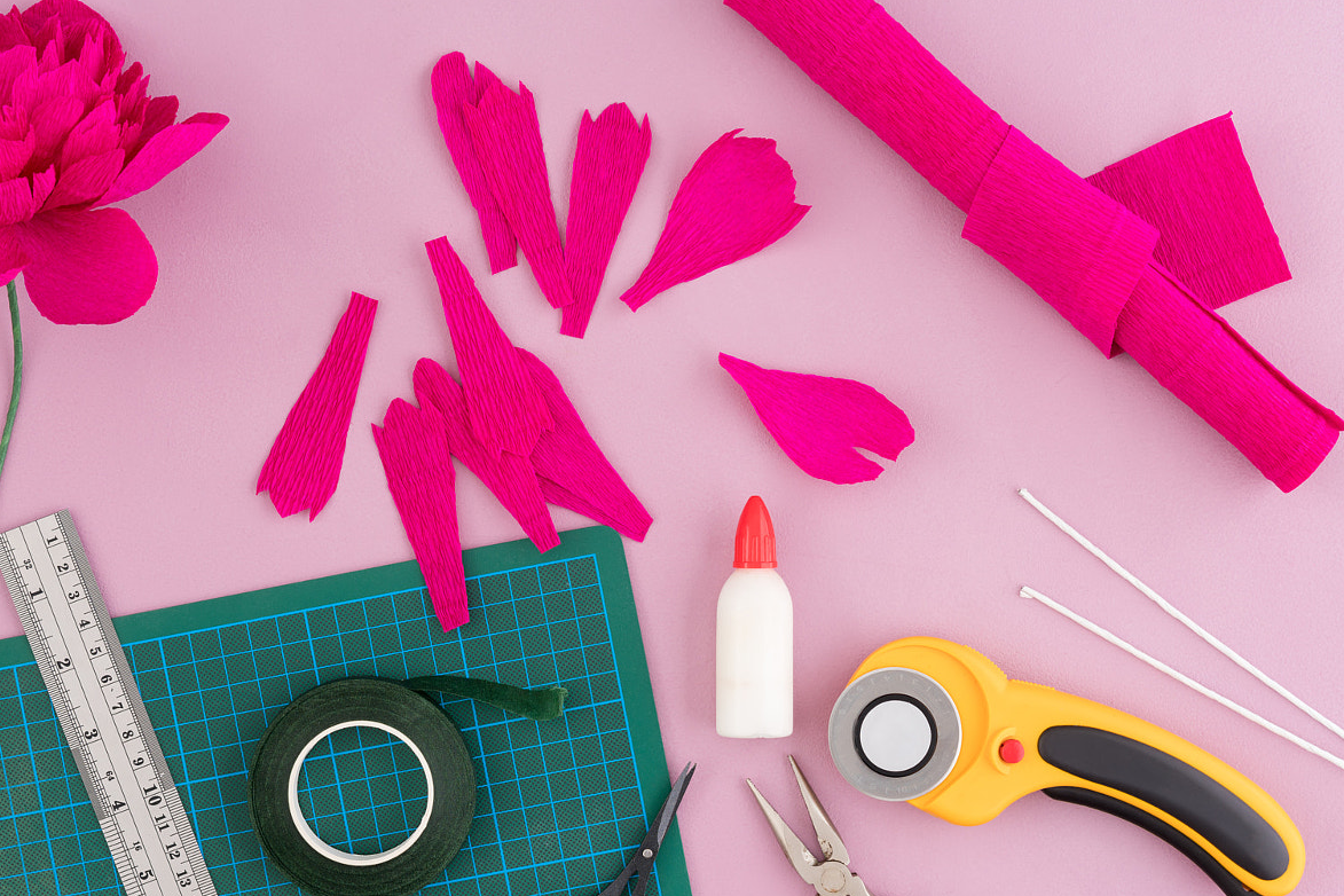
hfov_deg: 27.0
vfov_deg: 18.2
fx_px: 2800
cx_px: 630
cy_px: 549
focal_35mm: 75
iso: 100
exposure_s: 1/125
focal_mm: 55
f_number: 8
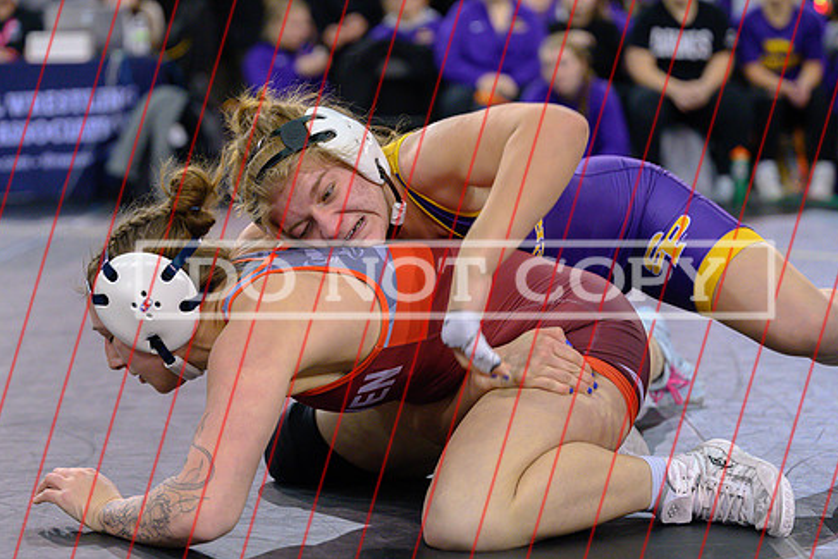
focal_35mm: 112
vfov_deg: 12.2
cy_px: 208
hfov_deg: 18.2
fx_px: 2608
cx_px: 349
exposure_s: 1/640
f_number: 2.8
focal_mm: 75
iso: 2800
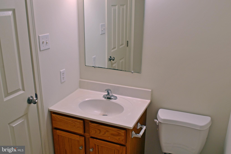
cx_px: 116
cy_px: 77
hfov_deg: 53.1
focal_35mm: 36
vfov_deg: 36.9
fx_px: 231
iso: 100
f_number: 8
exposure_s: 1/6
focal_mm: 24
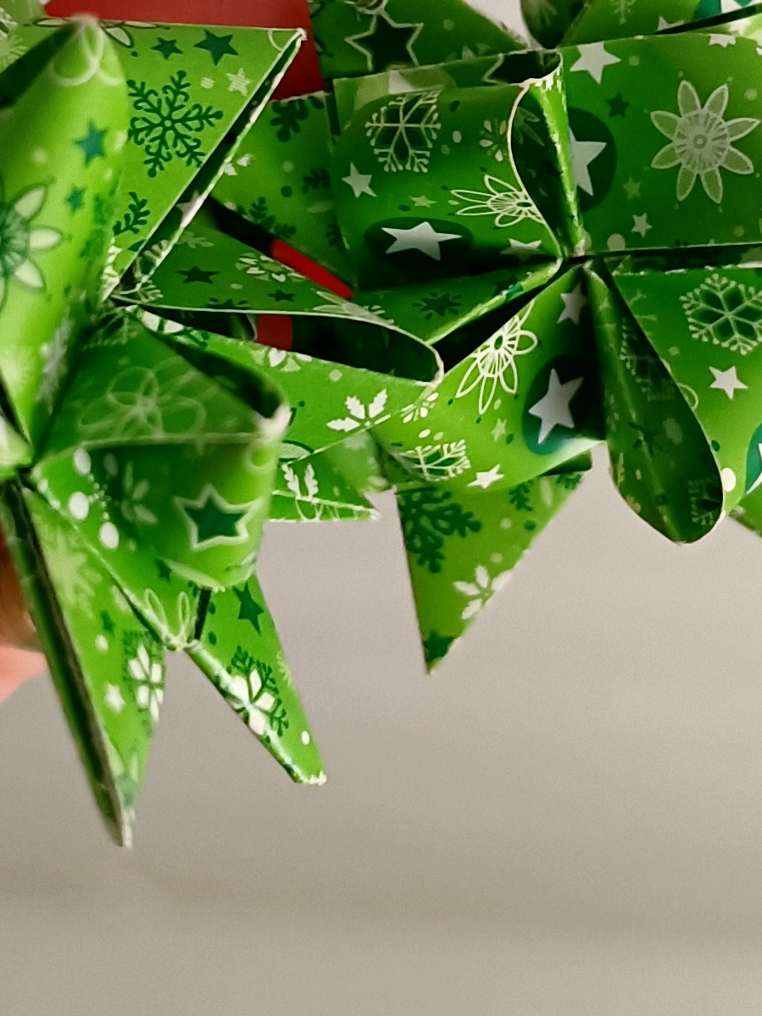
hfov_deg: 18.0
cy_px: 318
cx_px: 432
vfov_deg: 23.7
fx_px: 2407
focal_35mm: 82
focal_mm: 5.59
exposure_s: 1/25
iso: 1183
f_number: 1.88
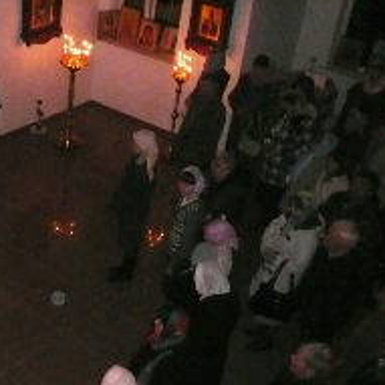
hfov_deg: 27.7
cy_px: 256
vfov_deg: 29.4
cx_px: -8
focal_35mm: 58
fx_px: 730
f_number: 2.8
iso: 400
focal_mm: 4.6
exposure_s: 1/30
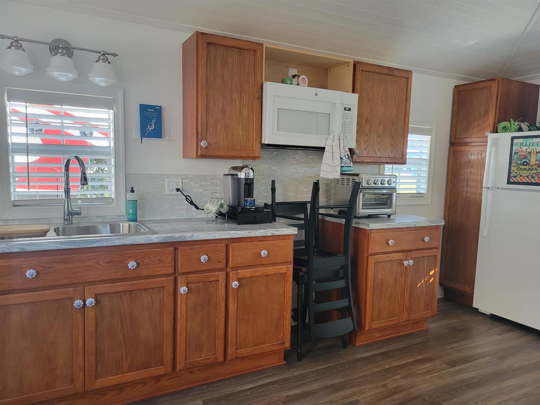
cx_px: 270
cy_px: 202
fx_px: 406
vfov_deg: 53.1
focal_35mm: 26
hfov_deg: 67.3
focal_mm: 5.4
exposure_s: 1/120
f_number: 1.8
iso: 250
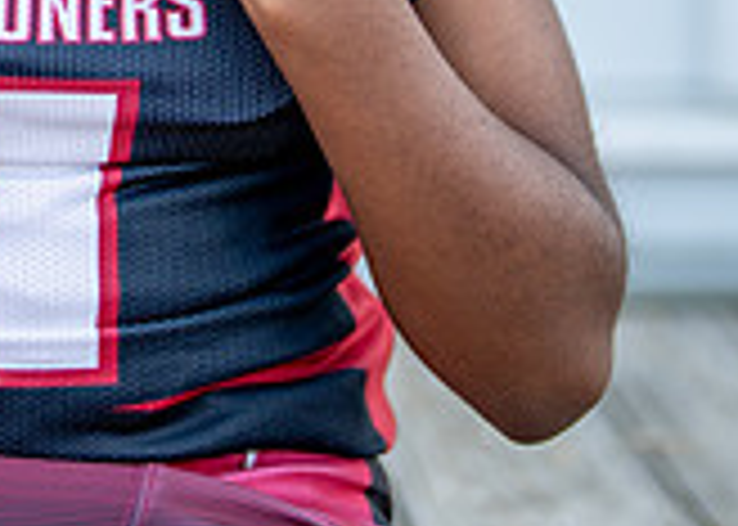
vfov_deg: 6.7
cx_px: 120
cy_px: -479
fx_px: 4379
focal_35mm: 209
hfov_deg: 9.6
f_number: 1.2
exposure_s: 1/1000
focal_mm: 50
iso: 100
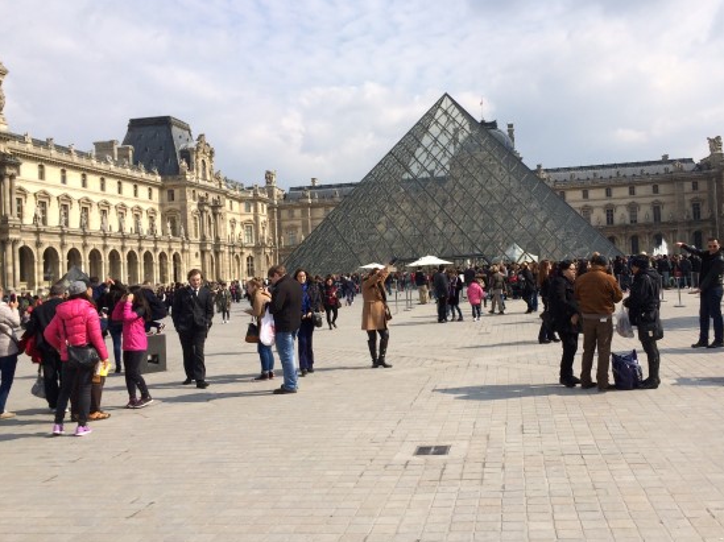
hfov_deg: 52.5
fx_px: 732
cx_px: 417
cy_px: 252
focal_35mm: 35
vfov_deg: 40.6
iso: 40
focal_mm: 4.12
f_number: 2.2
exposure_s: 1/3425
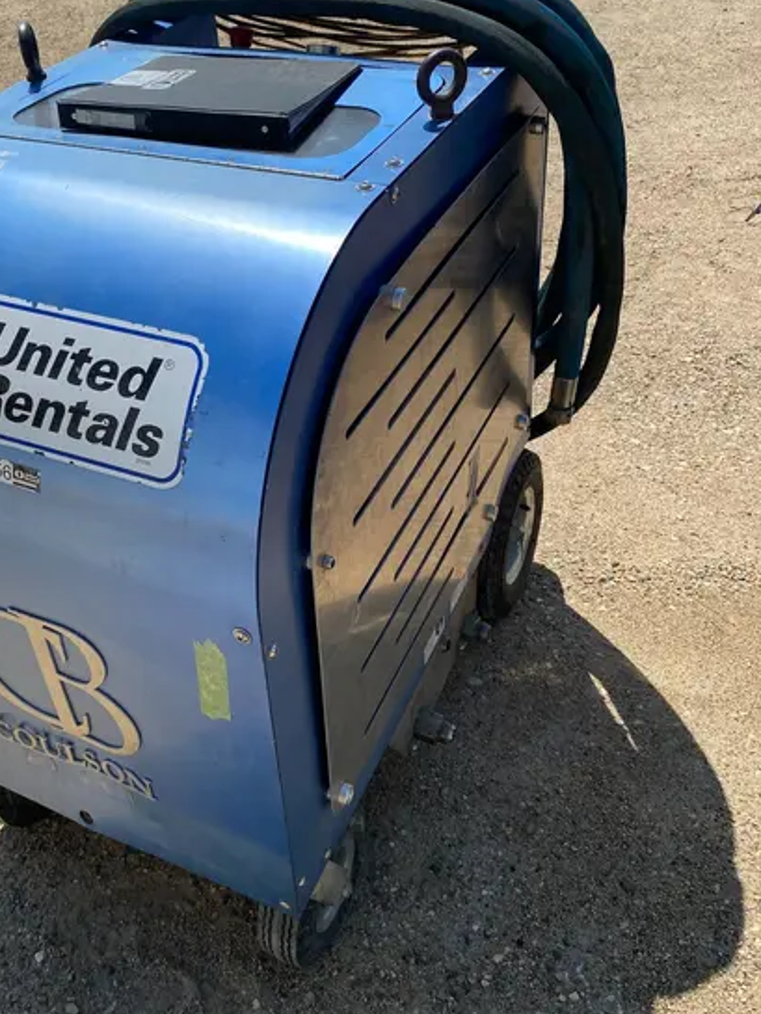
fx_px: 1026
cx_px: 300
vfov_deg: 52.1
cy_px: 390
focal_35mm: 35
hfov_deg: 40.5
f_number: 1.8
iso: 32
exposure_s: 1/3610
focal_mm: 4.25
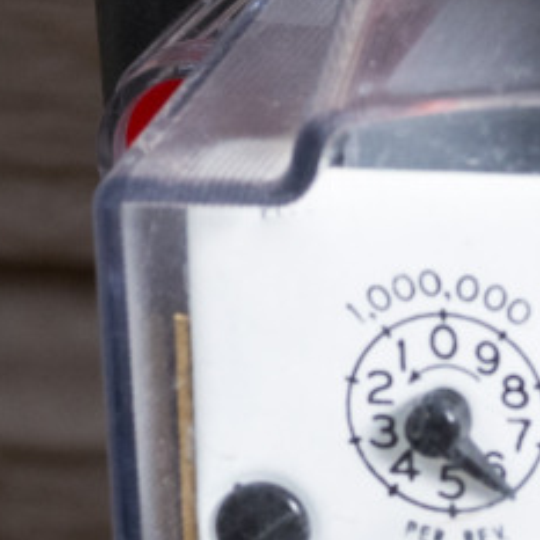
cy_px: -852
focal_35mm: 936
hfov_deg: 1.9
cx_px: 948
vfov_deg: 1.9
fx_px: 16520
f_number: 11
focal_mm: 100
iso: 200
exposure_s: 1/125
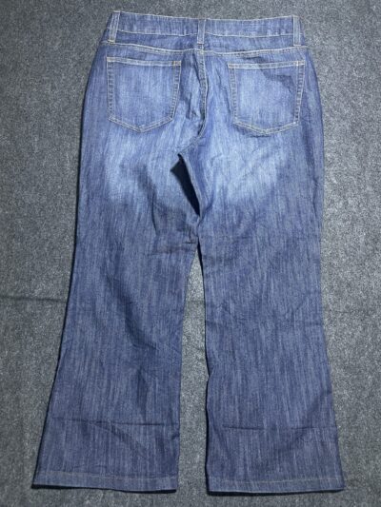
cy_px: 254
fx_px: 381
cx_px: 190
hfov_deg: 53.1
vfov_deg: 67.3
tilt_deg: -51.2
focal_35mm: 26
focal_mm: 4.2
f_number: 1.6
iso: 160
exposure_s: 1/50
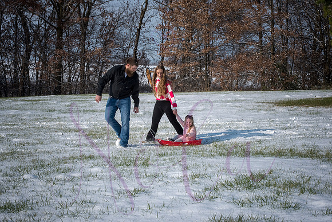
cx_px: 166
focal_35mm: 80
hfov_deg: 25.4
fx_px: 738
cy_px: 111
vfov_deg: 17.1
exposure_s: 1/1000
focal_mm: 80
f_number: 16
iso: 640
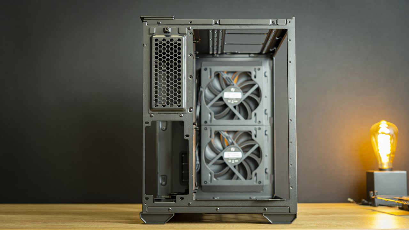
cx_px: 204
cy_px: 115
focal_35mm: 64
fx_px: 699
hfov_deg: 32.6
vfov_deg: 18.7
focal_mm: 41
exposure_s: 1/20
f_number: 2.8
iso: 500
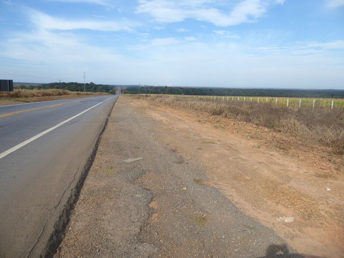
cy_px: 129
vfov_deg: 54.9
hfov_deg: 69.4
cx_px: 172
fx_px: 248
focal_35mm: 25
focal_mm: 4.3
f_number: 3.3
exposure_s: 1/640
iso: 80
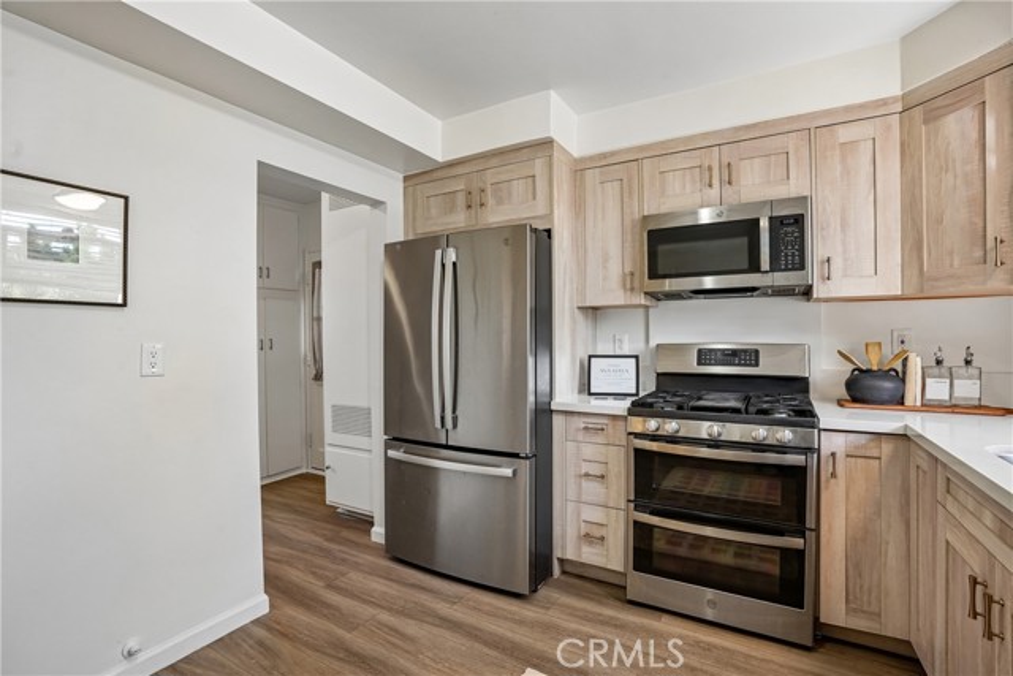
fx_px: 450
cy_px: 338
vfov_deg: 73.8
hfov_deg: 96.7
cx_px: 506
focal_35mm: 16
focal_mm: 16
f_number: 8
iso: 400
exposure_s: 1/13
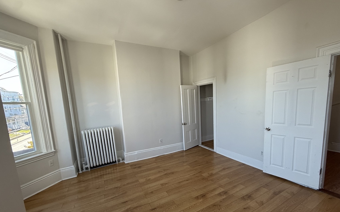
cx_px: 171
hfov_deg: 101.5
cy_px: 123
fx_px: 139
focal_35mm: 15
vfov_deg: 74.3
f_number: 2.2
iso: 160
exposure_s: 1/120
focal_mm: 2.22
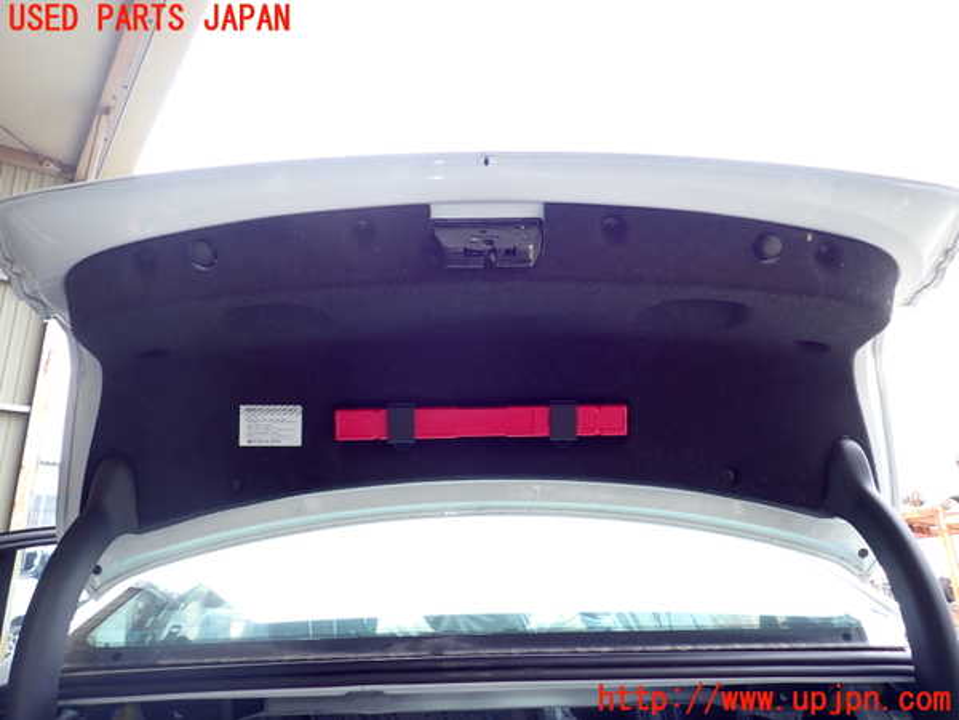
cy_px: 360
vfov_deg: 54.9
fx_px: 693
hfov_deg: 69.4
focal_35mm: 25
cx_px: 480
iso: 100
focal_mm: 4.5
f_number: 2
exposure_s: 1/125
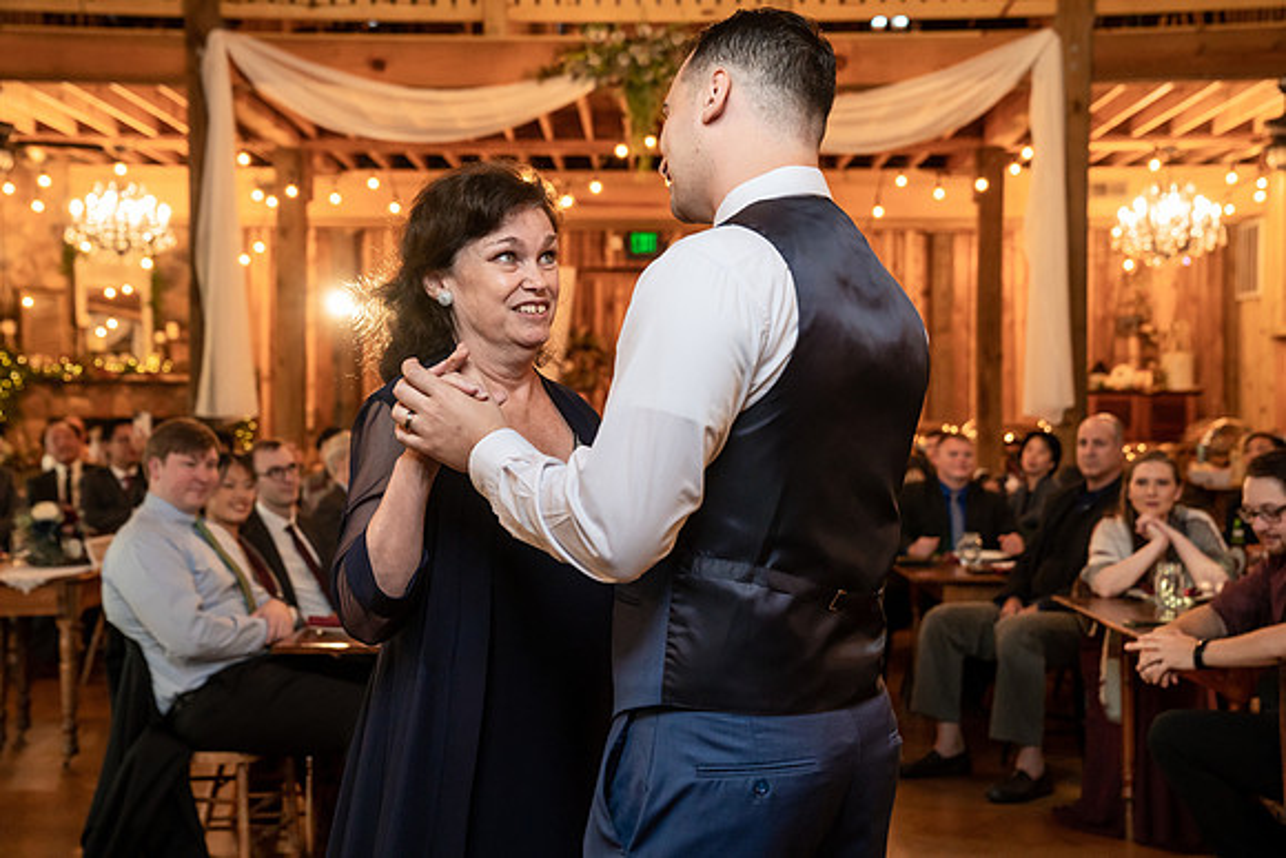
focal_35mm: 48
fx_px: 1717
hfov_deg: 41.1
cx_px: 643
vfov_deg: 28.1
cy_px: 429
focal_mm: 48
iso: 2000
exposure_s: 1/100
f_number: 4
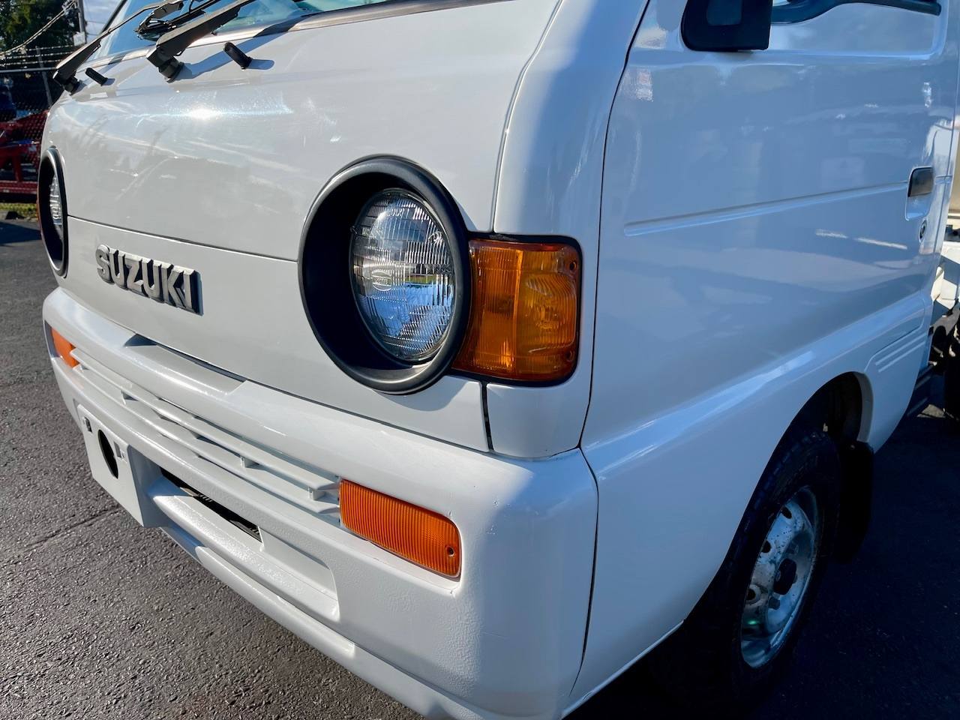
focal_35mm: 25
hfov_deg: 69.4
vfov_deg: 54.9
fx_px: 693
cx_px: 480
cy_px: 360
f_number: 1.6
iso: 32
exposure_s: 1/3344
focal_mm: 5.1
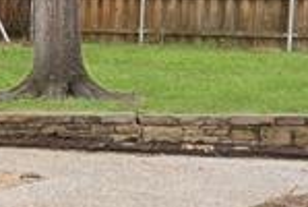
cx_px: -397
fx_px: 823
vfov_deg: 14.3
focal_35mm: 96
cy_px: 53
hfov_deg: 14.8
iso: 100
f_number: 9
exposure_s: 1/30
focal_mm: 14
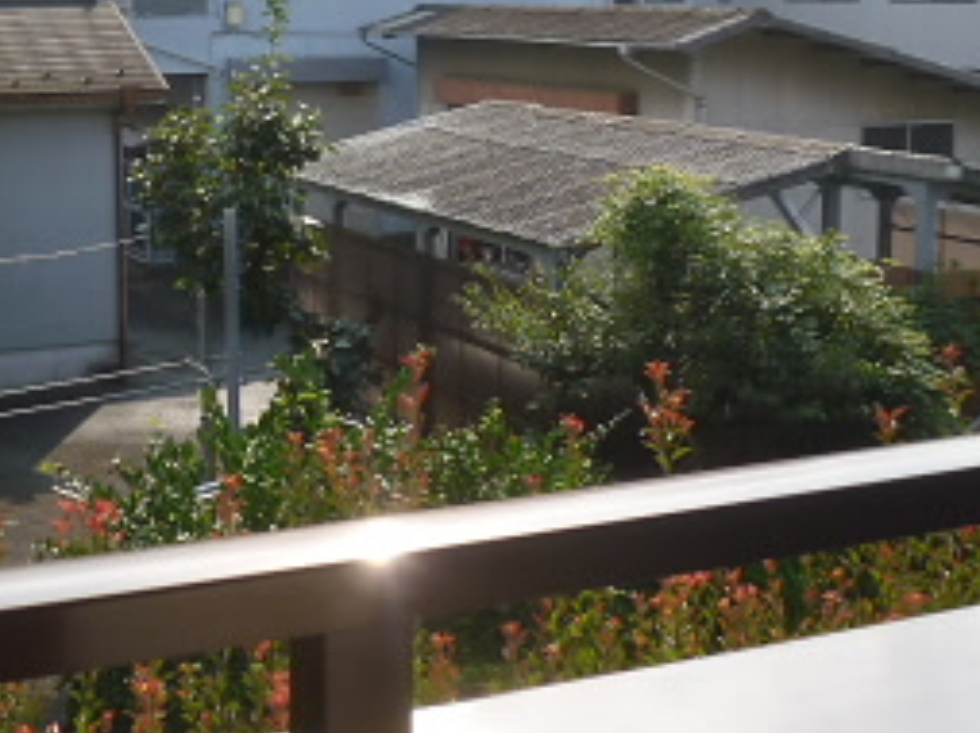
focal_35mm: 58
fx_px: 1640
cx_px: 224
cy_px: 127
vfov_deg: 24.7
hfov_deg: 32.5
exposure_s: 1/320
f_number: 4
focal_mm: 4.3
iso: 80
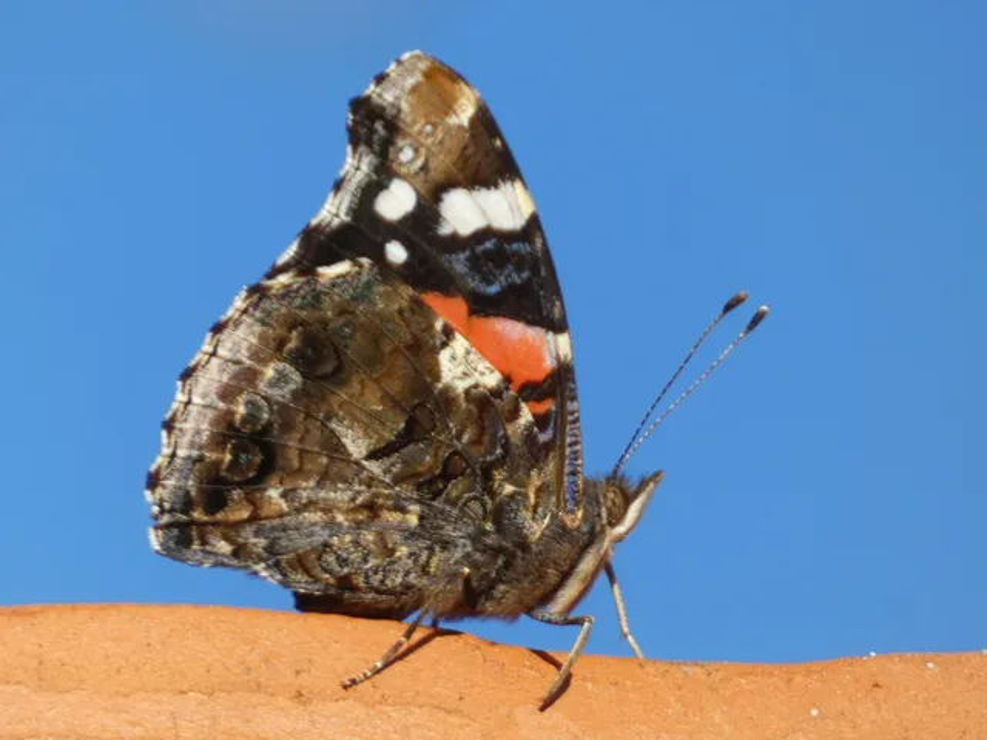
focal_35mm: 1200
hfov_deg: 1.7
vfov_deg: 1.2
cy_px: 370
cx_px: 494
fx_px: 34215
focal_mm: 215
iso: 80
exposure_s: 1/125
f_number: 5.9
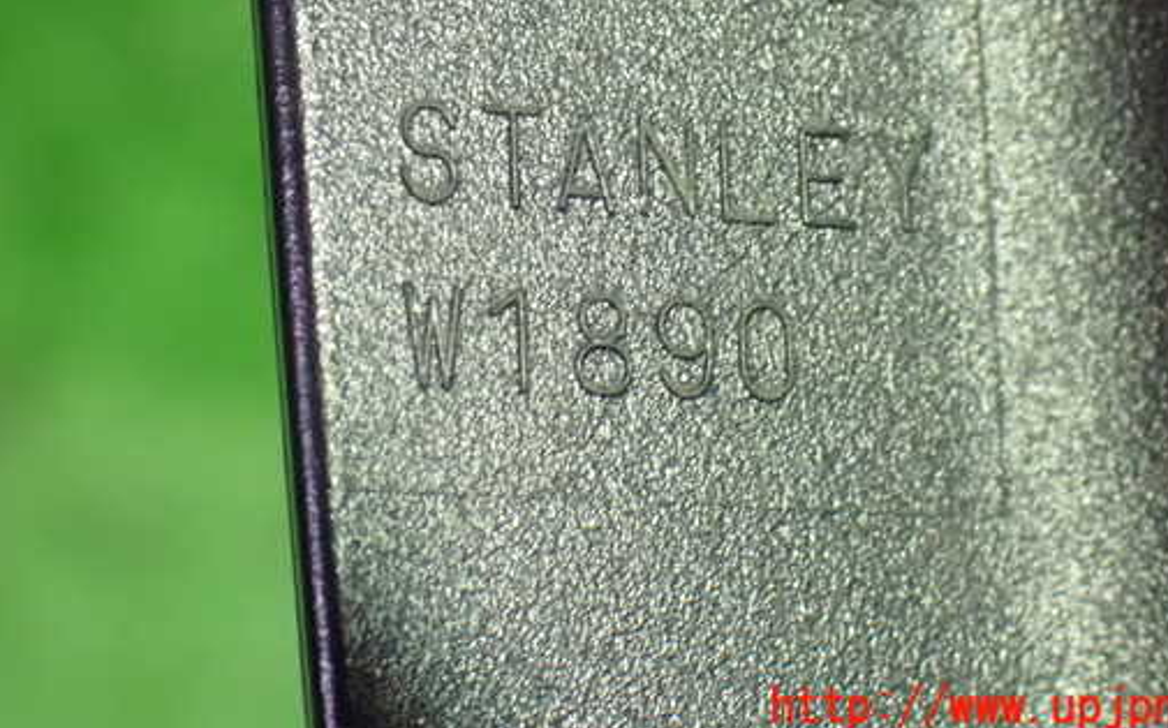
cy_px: 217
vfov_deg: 10.4
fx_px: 4009
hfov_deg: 16.6
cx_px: 599
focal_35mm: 126
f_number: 4.9
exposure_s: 1/15
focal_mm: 18
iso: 1600
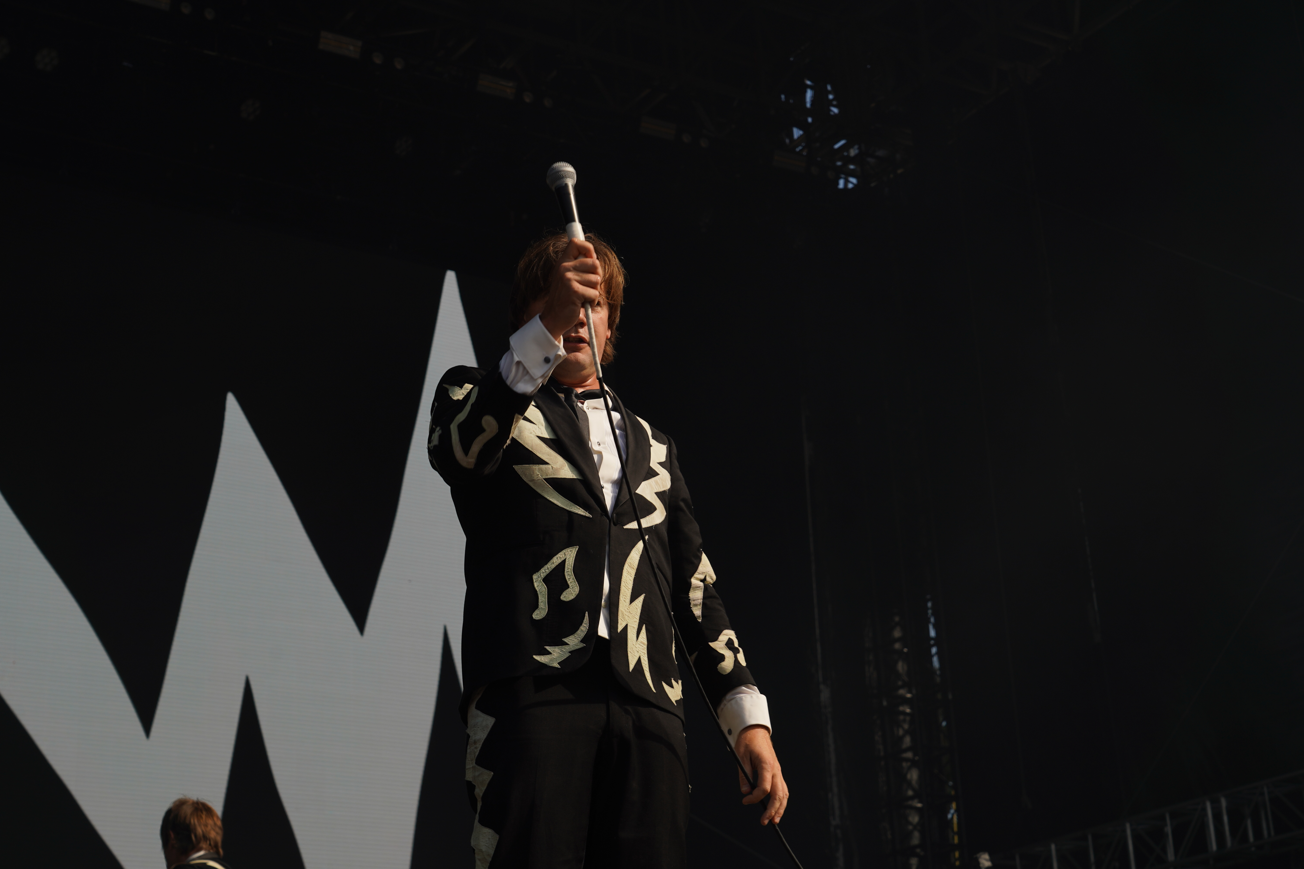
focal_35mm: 61
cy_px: 434
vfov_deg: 22.3
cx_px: 652
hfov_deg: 32.9
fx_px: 2209
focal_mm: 61
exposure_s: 1/400
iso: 100
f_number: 8
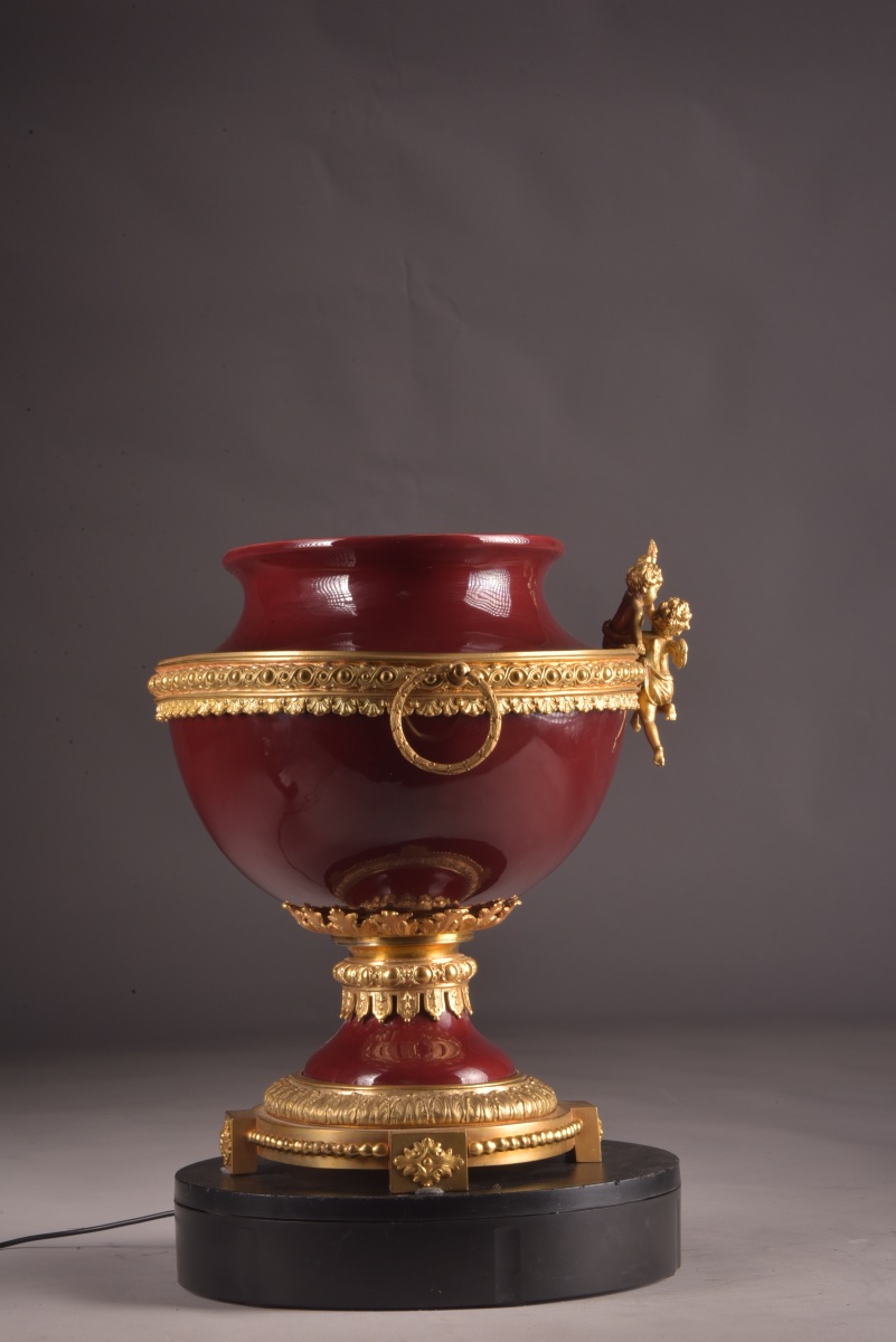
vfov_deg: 19.4
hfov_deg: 13.1
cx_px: 448
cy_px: 671
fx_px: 3916
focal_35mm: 105
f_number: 25
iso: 400
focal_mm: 105
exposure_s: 1/125
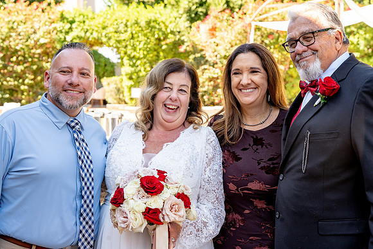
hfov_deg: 28.8
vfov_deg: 19.5
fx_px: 725
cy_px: 124
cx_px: 186
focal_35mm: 70
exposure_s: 1/250
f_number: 7.1
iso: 800
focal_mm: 70
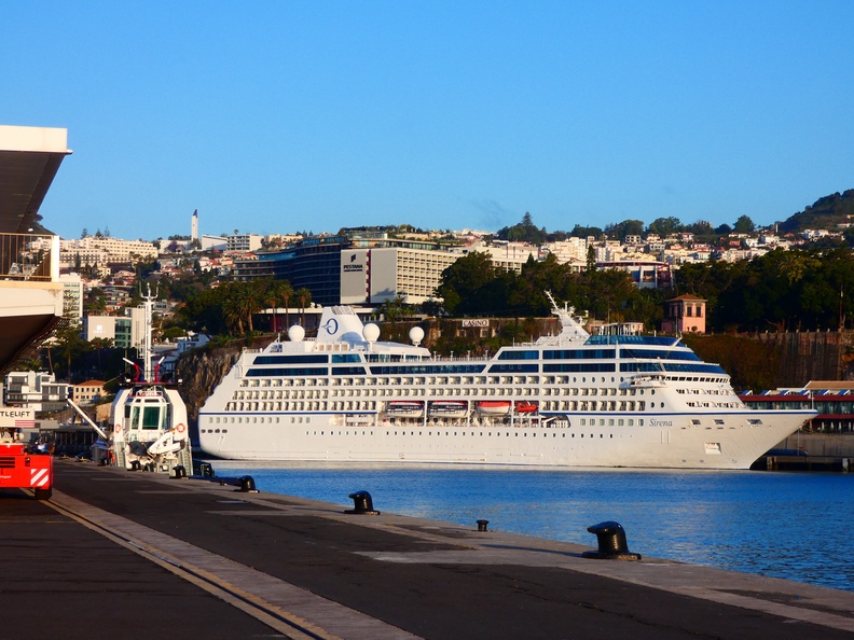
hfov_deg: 19.4
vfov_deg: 14.6
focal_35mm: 101
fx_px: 2492
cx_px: 425
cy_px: 321
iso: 80
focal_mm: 17.9
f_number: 4.8
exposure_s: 1/400
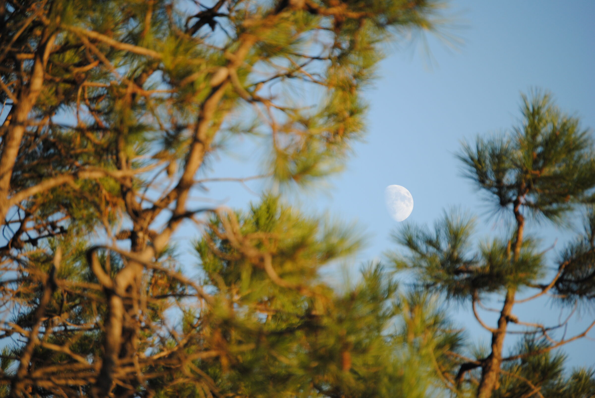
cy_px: 199
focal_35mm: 232
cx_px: 298
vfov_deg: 5.9
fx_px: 3848
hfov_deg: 8.8
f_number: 5.3
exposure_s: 1/400
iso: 200
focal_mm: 155
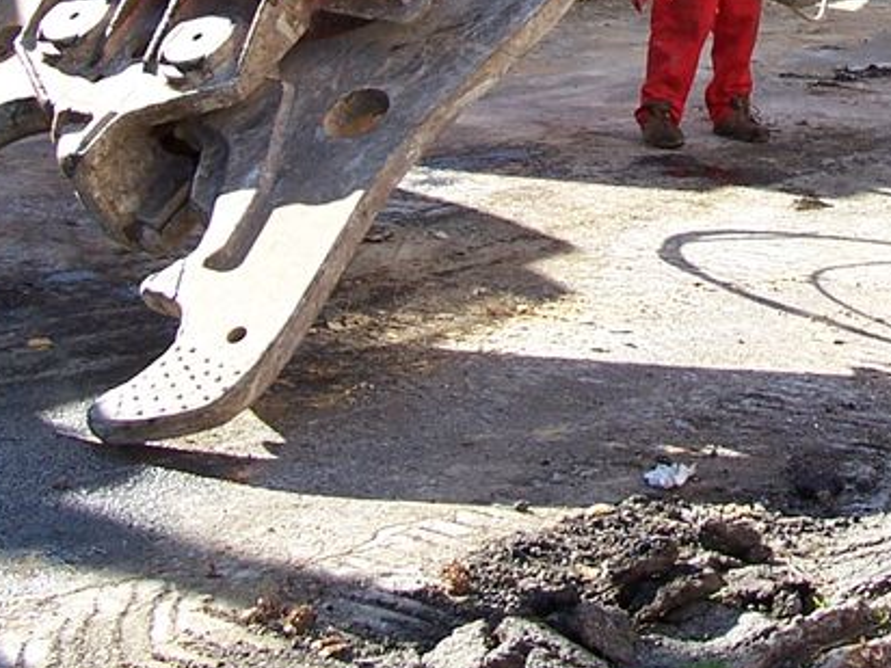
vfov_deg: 16.3
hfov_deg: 21.8
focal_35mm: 87
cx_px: 872
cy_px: -134
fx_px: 2239
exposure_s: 1/250
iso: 80
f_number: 2.8
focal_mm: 6
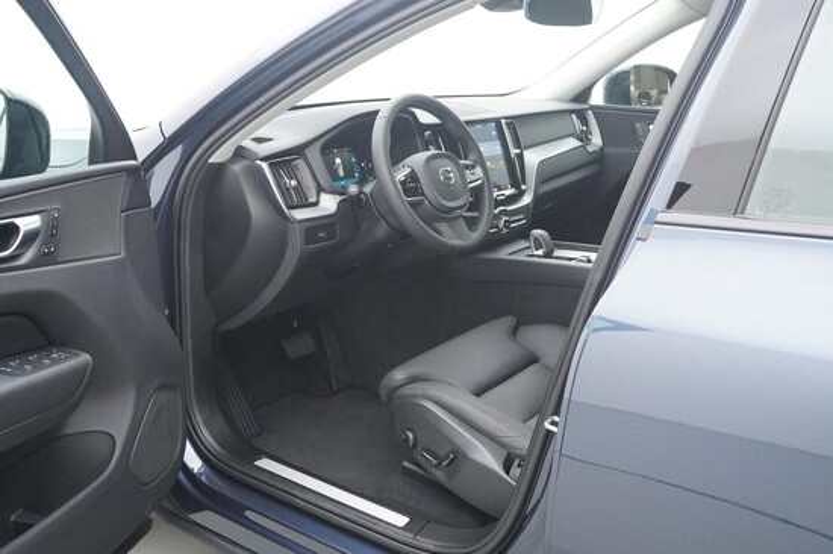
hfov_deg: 53.2
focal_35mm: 36
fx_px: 832
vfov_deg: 36.8
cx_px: 416
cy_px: 277
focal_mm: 24
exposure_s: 1/250
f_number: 6.3
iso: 6400
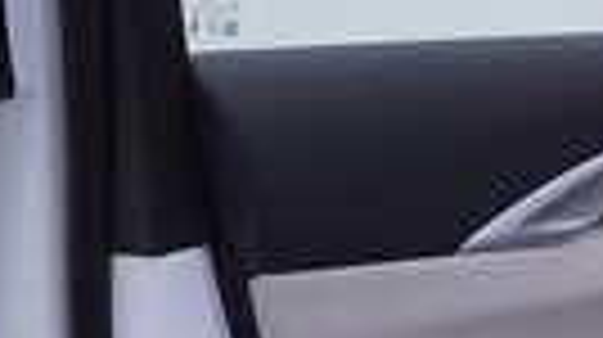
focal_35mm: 155
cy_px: 205
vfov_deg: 7.8
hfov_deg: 12.6
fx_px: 2475
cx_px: 1116
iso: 125
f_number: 4
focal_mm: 24
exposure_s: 1/80
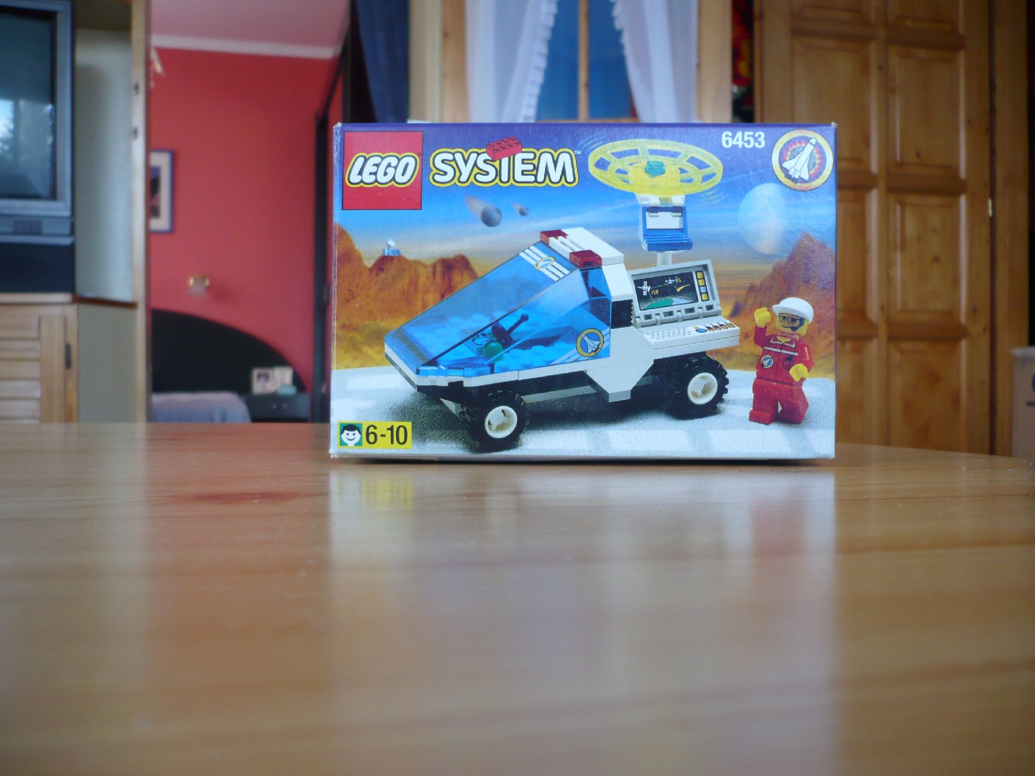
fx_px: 1046
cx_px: 518
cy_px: 388
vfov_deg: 40.7
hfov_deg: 52.6
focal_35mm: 35
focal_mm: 5.8
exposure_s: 1/30
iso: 100
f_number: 2.8
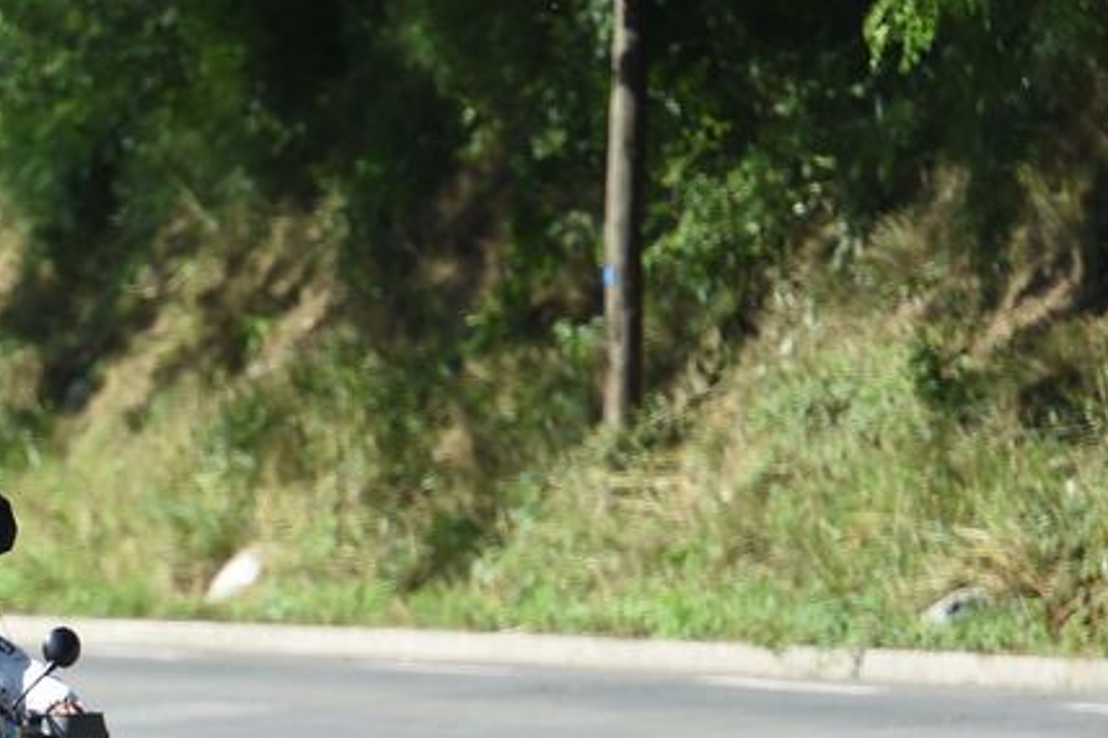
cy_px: 814
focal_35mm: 956
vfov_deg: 1.4
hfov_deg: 2.2
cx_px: 65
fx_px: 29411
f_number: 5.6
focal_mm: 400
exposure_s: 1/1000
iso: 500
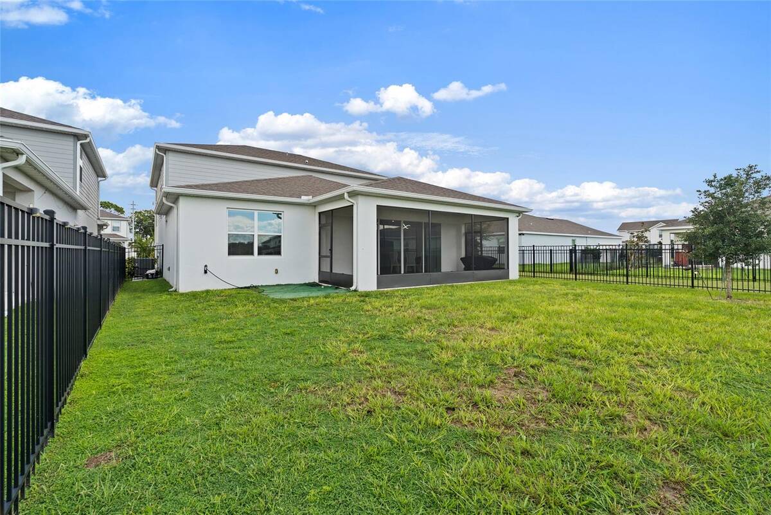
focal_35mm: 16
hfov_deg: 96.7
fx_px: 343
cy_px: 258
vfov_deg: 73.8
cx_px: 386
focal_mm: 16
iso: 80
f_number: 9
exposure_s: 1/30
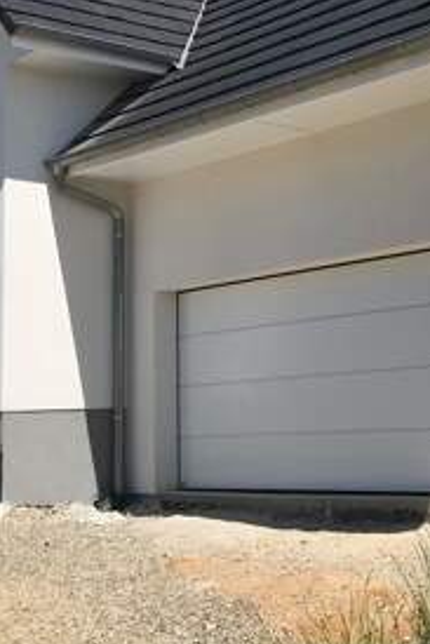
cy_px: 181
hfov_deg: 19.7
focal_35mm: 68
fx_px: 1217
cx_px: 371
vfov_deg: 29.3
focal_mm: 3.99
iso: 25
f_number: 1.8
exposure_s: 1/5051
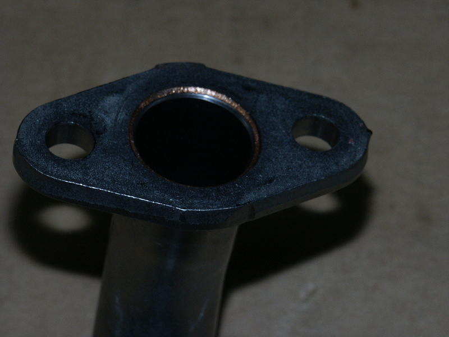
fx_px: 2594
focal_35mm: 200
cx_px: 224
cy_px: 168
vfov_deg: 7.4
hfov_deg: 9.9
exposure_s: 1/30
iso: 100
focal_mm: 50.69
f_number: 8
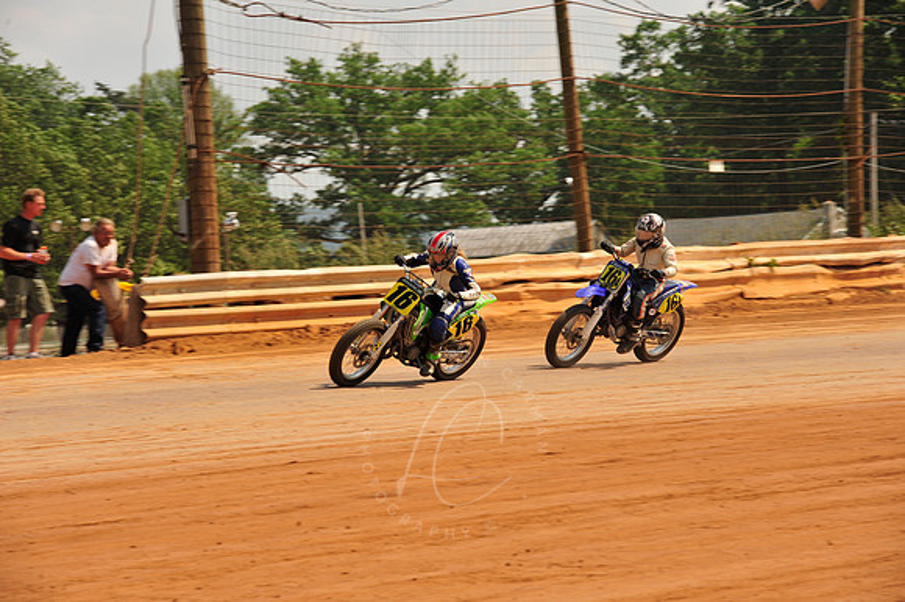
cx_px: 452
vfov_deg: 8.8
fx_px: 3894
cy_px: 301
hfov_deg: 13.3
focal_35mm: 155
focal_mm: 155
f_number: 10
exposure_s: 1/400
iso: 200
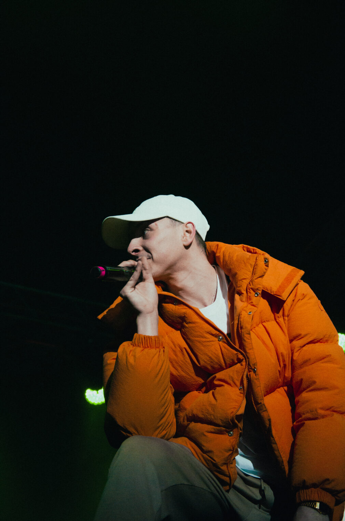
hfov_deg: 20.1
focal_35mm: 68
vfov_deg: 29.9
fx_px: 975
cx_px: 172
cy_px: 260
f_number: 5
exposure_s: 1/800
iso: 3200
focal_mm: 45
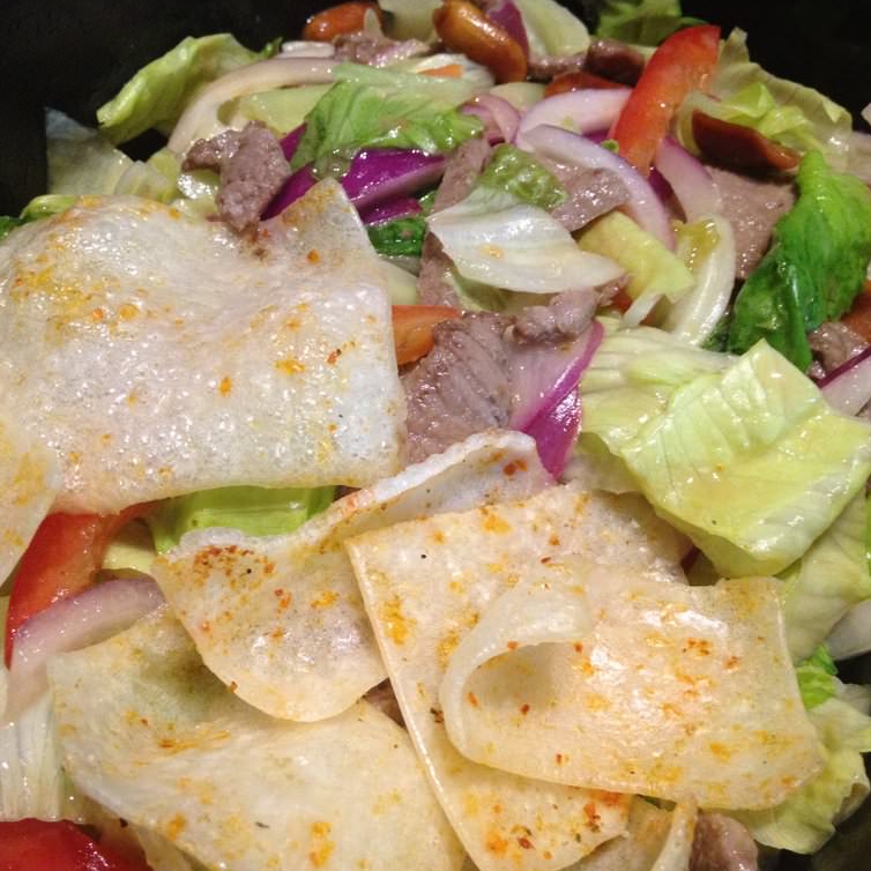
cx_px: 397
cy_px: 434
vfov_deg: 40.0
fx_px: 1196
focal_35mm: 42
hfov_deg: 40.0
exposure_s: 1/20
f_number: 2.4
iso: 320
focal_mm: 4.28
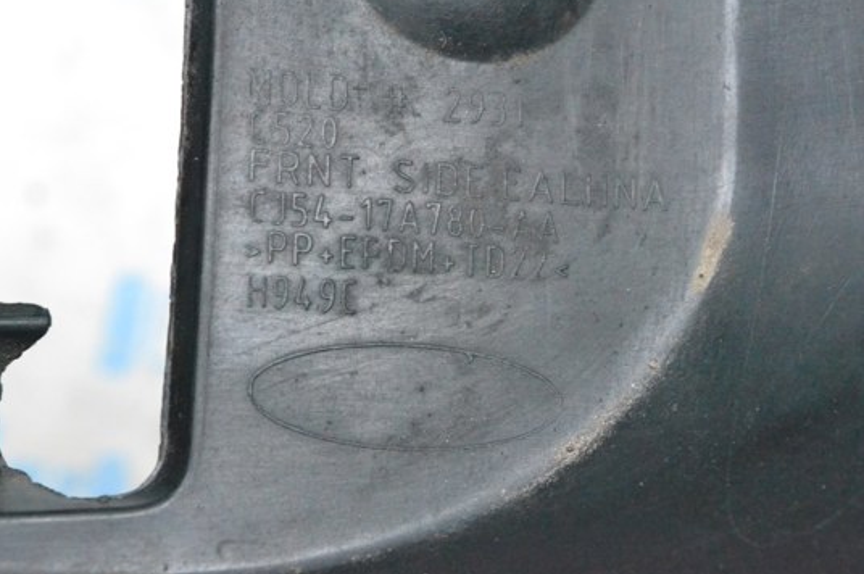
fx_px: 2363
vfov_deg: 13.8
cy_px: 258
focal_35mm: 99
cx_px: 503
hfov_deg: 20.7
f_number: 10
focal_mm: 55
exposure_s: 1/125
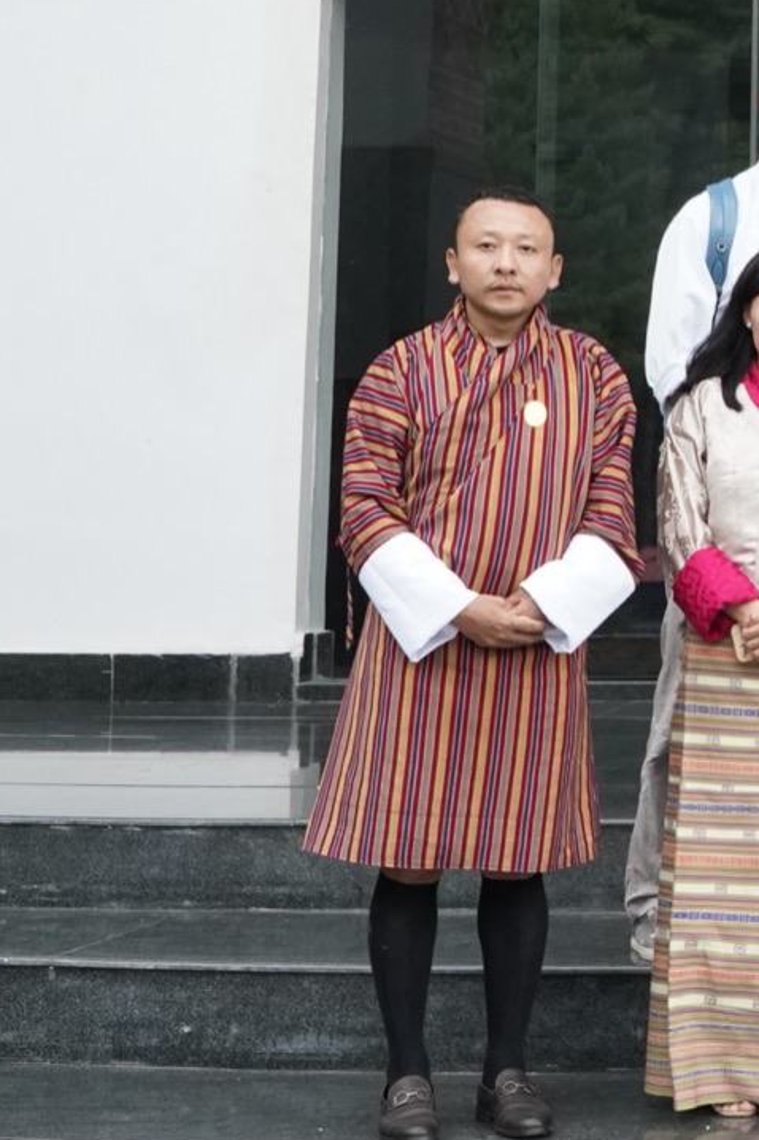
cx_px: 1497
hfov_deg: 13.0
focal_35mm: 92
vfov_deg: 21.9
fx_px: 2912
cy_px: 238
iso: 1250
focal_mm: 22
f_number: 8
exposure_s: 1/45
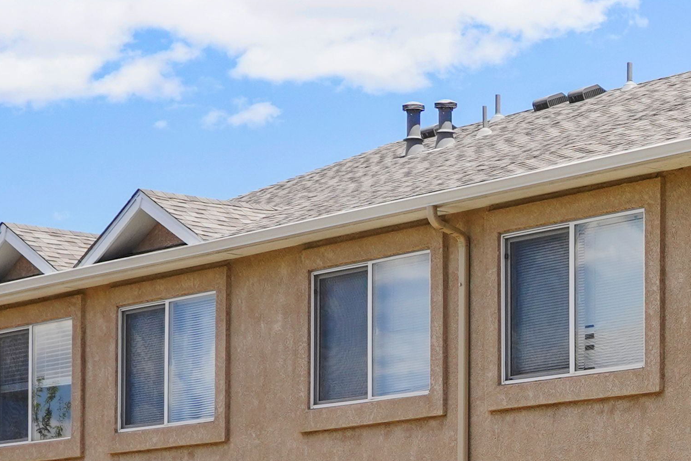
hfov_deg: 14.1
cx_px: 913
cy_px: 610
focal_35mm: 139
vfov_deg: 9.7
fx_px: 2668
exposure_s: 1/500
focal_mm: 35
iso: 640
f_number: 11
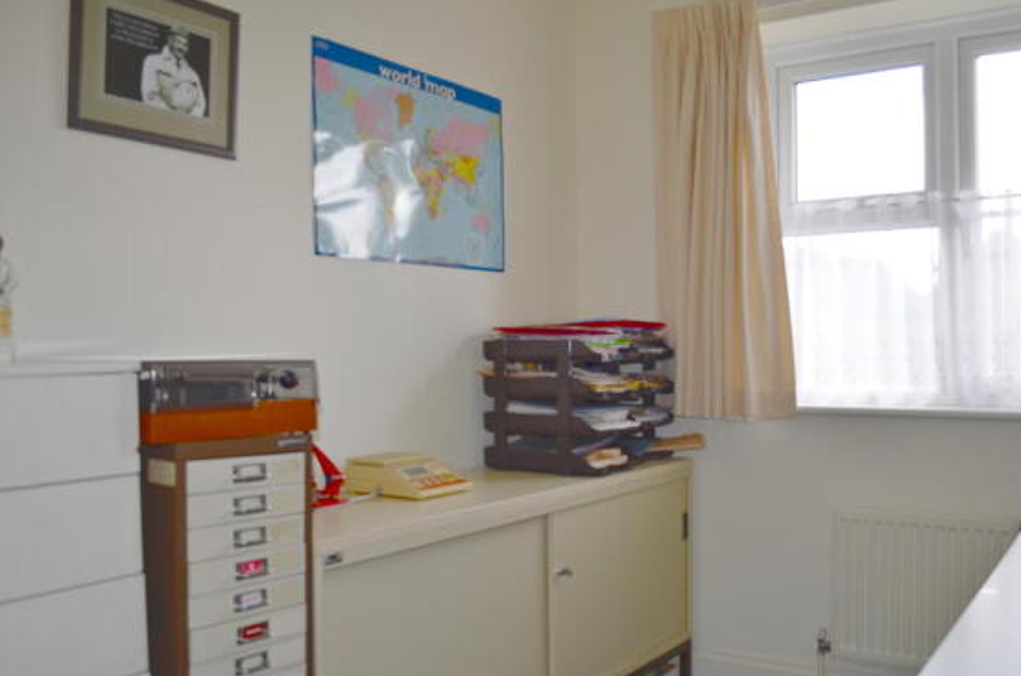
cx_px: 561
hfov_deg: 58.7
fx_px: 905
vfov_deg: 40.9
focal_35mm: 32
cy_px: 368
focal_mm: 18
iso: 360
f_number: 3.5
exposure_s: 1/125
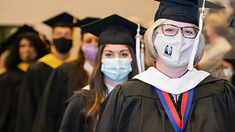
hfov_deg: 10.1
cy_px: 89
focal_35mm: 213
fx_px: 1328
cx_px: 174
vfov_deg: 5.7
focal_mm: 102
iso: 2000
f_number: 4
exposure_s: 1/200
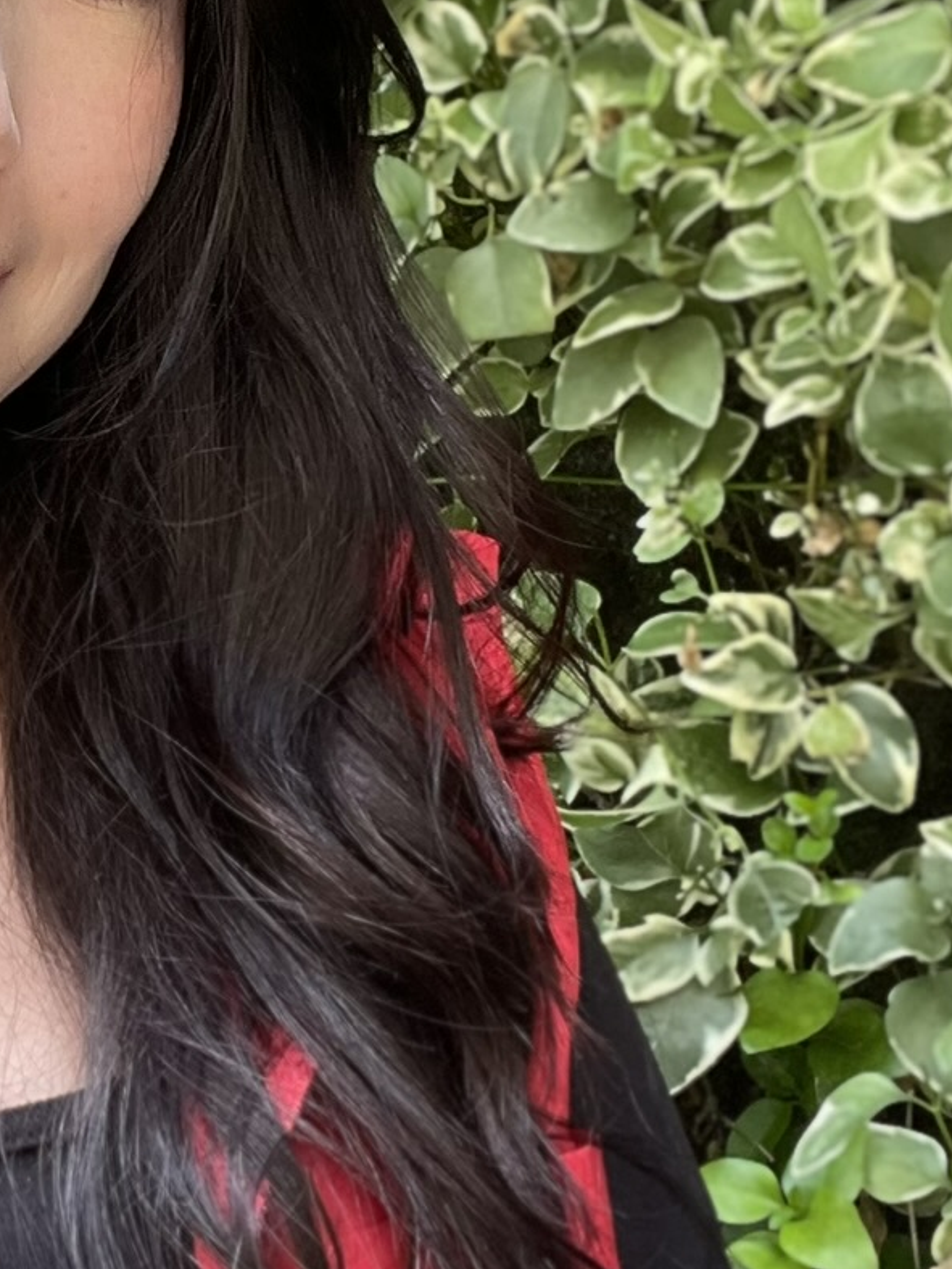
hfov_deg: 18.0
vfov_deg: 25.0
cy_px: 536
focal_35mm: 78
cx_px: -169
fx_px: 2860
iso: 64
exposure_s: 1/121
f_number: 2.2
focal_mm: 2.71
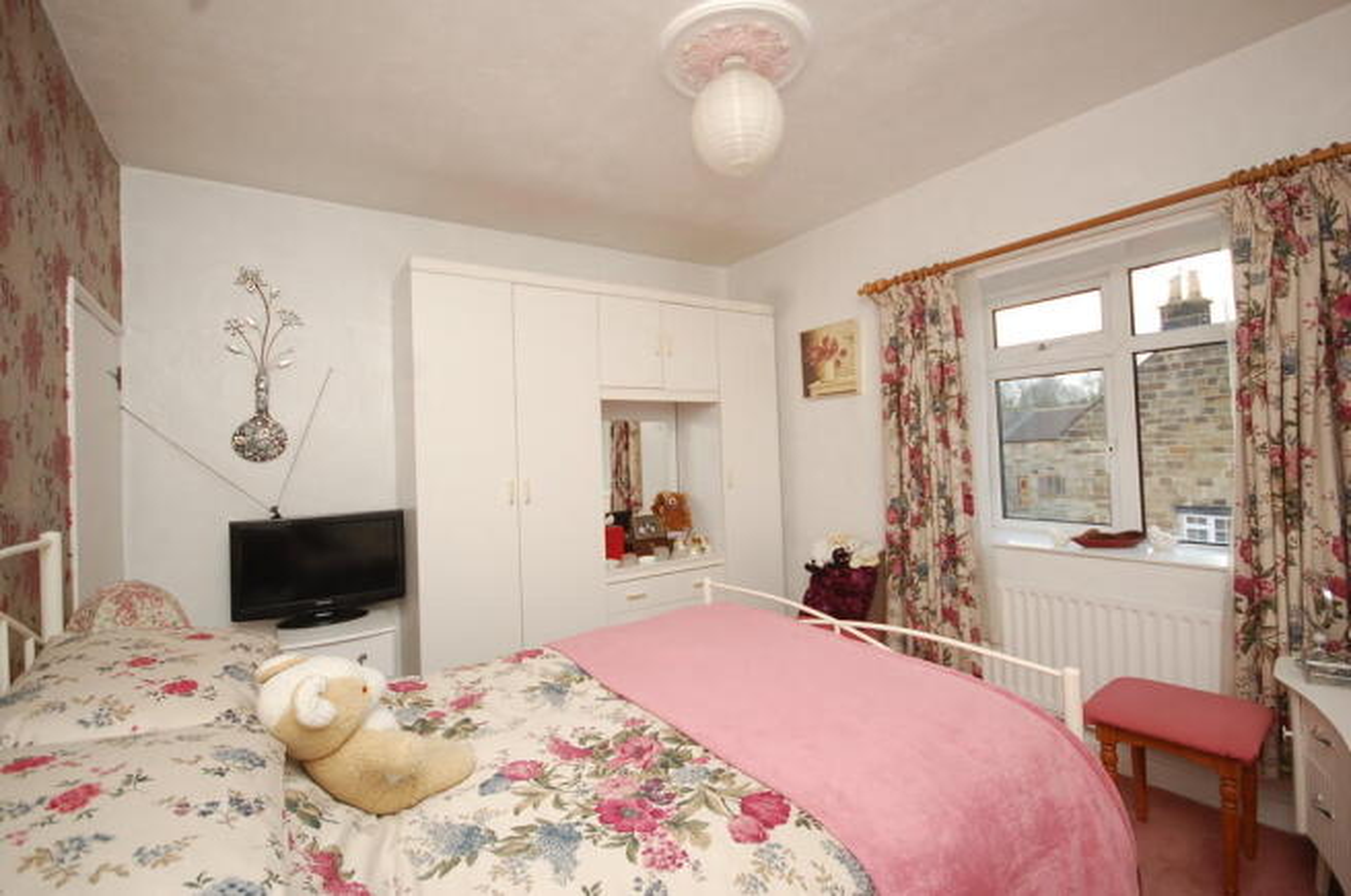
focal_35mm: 15
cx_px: 676
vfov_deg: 77.1
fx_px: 562
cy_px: 448
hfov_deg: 100.5
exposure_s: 1/60
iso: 400
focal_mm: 10
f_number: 4
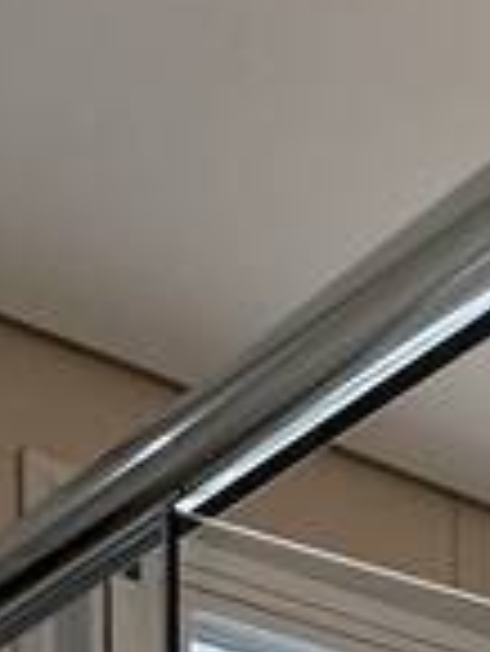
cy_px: 1434
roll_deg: -0.5
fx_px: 1960
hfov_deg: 10.7
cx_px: 1376
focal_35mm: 104
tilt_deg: -0.2
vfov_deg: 14.4
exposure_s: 1/60
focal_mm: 2.22
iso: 200
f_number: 2.2
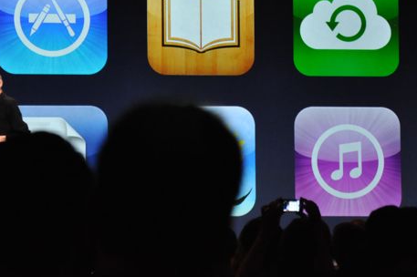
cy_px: 61
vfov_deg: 6.5
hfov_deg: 9.7
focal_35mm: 212
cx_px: 186
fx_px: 2452
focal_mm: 85
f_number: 5.6
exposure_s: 1/80
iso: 1600
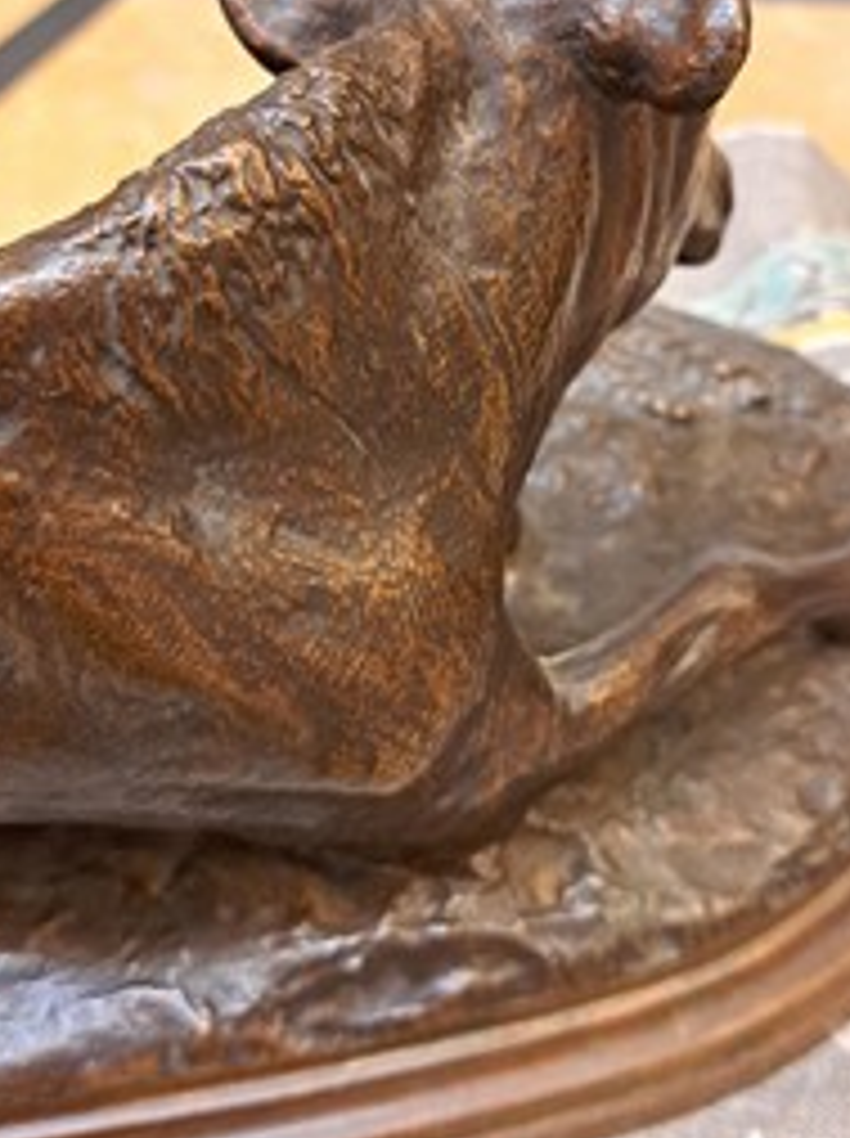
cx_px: 472
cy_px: 454
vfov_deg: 48.7
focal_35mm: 38
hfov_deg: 37.6
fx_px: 1247
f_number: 1.8
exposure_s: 1/50
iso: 250
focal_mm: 5.23
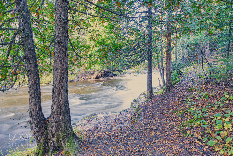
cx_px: 116
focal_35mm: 21
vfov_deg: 59.6
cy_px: 78
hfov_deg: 81.2
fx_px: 136
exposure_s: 3.7
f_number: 8
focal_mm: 14
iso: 100
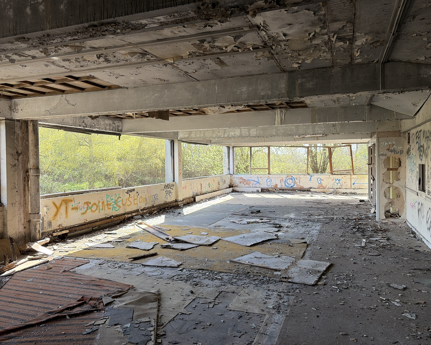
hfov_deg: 62.2
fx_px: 357
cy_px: 167
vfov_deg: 51.5
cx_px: 205
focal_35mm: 28
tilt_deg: -0.3
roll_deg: +0.6
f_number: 1.6
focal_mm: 5.96
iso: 50
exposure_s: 1/193
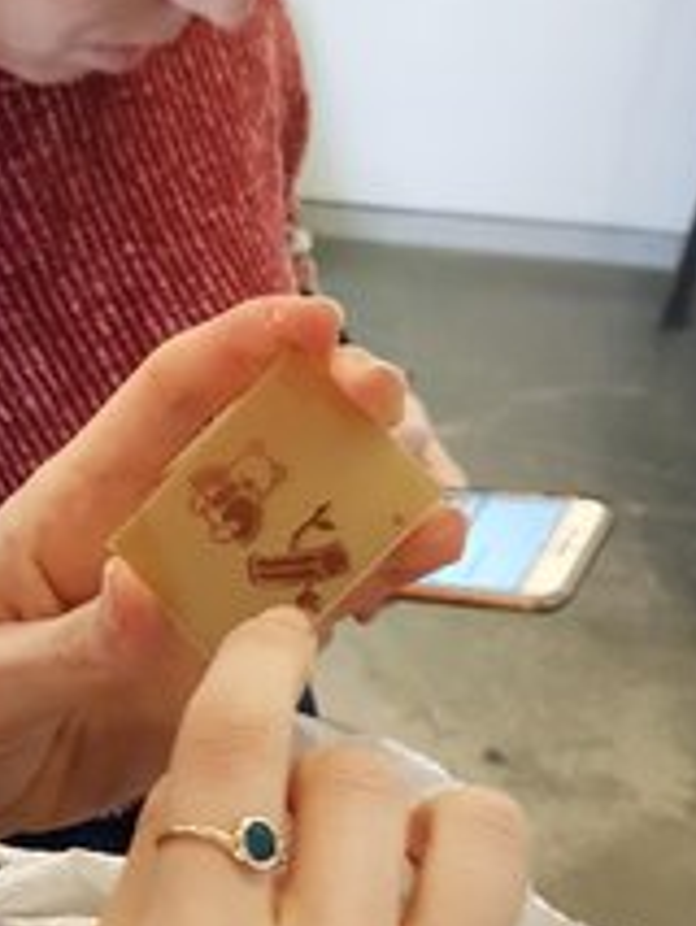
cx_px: 72
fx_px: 1634
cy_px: 709
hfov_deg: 23.4
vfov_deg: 31.0
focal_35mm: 61
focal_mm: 4.2
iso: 400
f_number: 1.7
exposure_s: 1/50
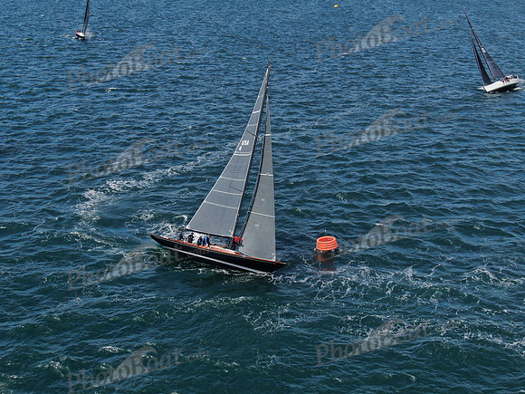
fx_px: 728
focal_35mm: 48
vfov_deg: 30.3
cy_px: 197
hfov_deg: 39.7
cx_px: 262
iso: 100
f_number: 3.8
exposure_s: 1/640
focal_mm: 8.6
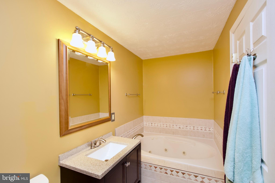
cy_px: 92
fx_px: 115
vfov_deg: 77.3
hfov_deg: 100.4
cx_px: 138
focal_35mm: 15
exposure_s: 1/15
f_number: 7.1
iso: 320
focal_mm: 10
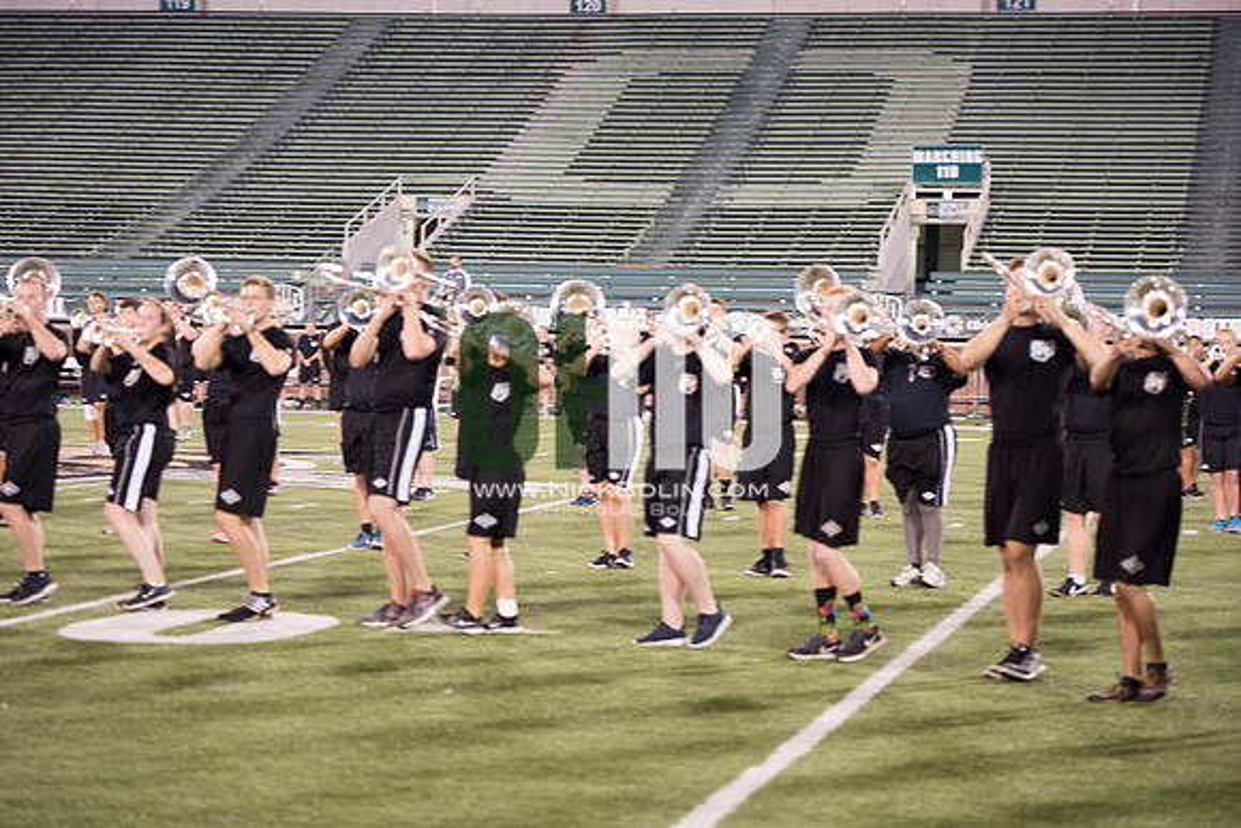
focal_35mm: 98
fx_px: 3379
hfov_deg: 20.8
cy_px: 414
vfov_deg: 14.0
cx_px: 620
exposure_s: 1/320
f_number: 2.8
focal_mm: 98
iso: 1000
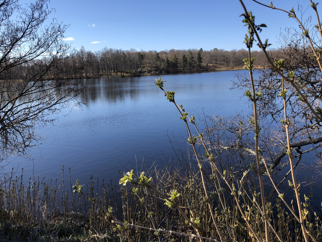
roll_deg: +1.7
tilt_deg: -10.0
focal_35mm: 28
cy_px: 121
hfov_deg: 63.4
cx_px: 161
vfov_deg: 49.7
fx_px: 260
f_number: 1.8
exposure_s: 1/1021
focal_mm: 3.99
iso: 20
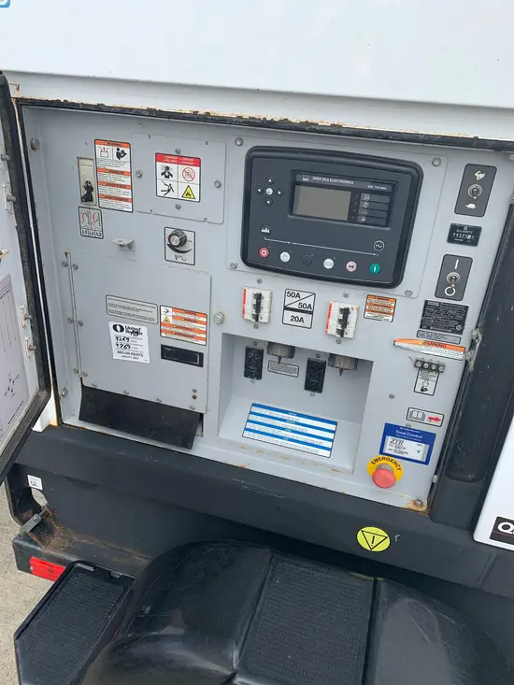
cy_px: 342
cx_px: 257
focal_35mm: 26
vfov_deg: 67.3
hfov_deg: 53.1
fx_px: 515
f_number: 1.8
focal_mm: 4.25
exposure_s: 1/962
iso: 25
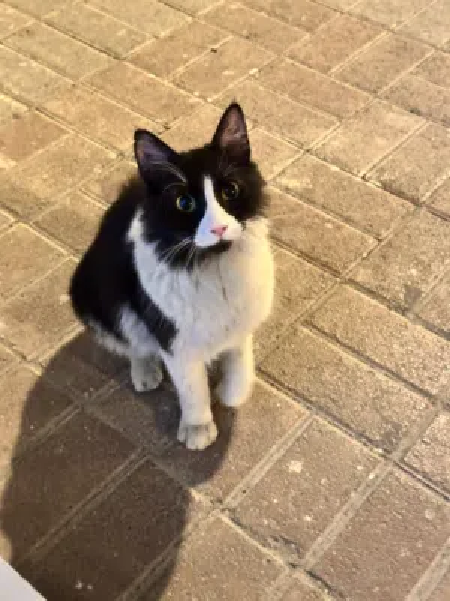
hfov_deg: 30.3
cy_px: 300
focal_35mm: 48
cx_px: 225
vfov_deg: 39.7
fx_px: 832
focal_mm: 6.86
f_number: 1.78
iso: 640
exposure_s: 1/20
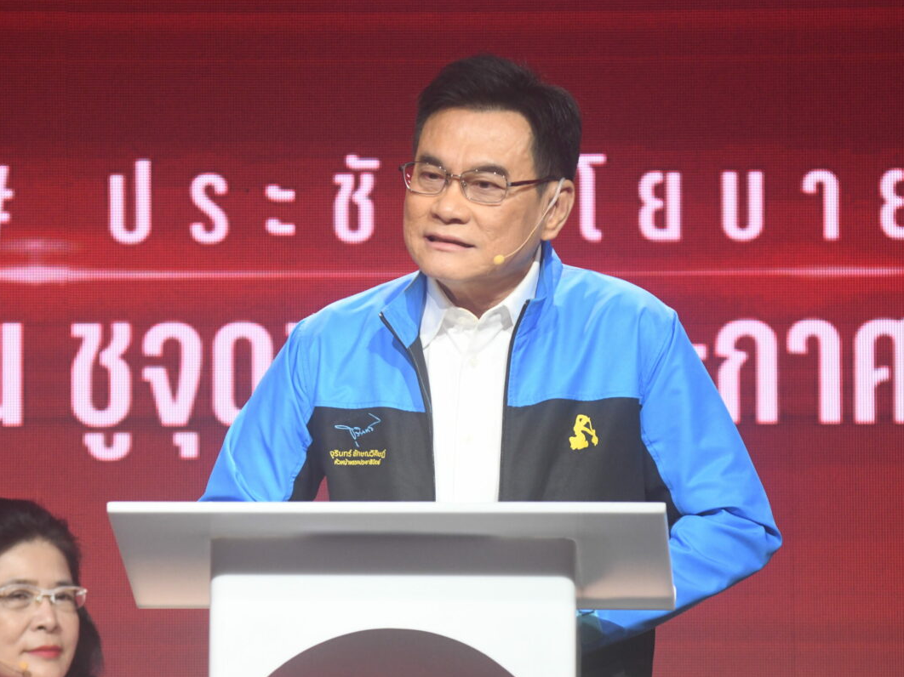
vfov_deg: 4.6
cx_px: 453
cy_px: 338
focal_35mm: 326
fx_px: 8512
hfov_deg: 6.1
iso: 2000
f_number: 8
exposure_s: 1/250
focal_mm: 200
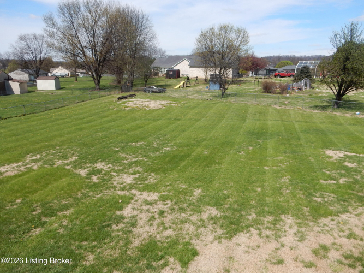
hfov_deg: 69.4
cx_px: 182
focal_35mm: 25
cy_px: 136
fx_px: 263
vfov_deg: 54.9
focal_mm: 4.5
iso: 125
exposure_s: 1/1250
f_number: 3.7
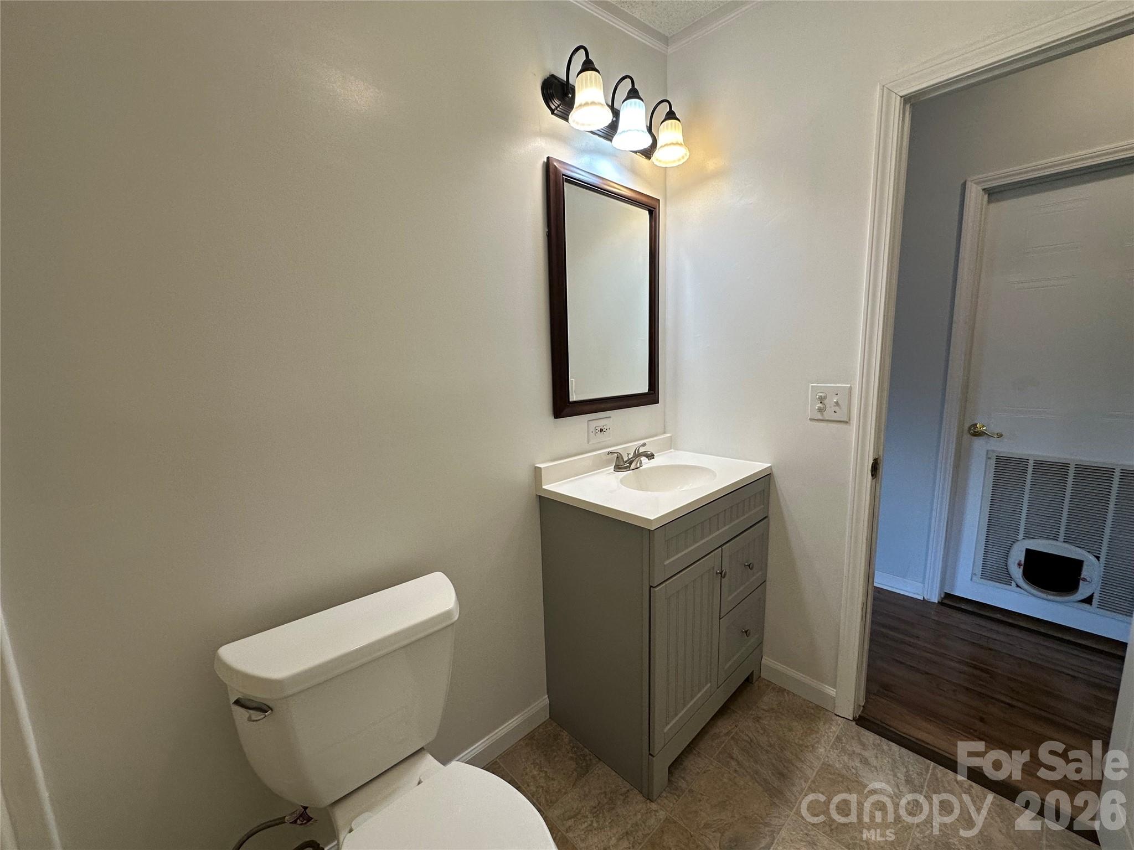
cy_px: 425
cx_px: 567
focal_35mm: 14
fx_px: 459
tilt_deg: -7.9
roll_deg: +1.0
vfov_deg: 85.7
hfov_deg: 102.1
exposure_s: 1/120
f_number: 2.2
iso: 125
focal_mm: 2.22
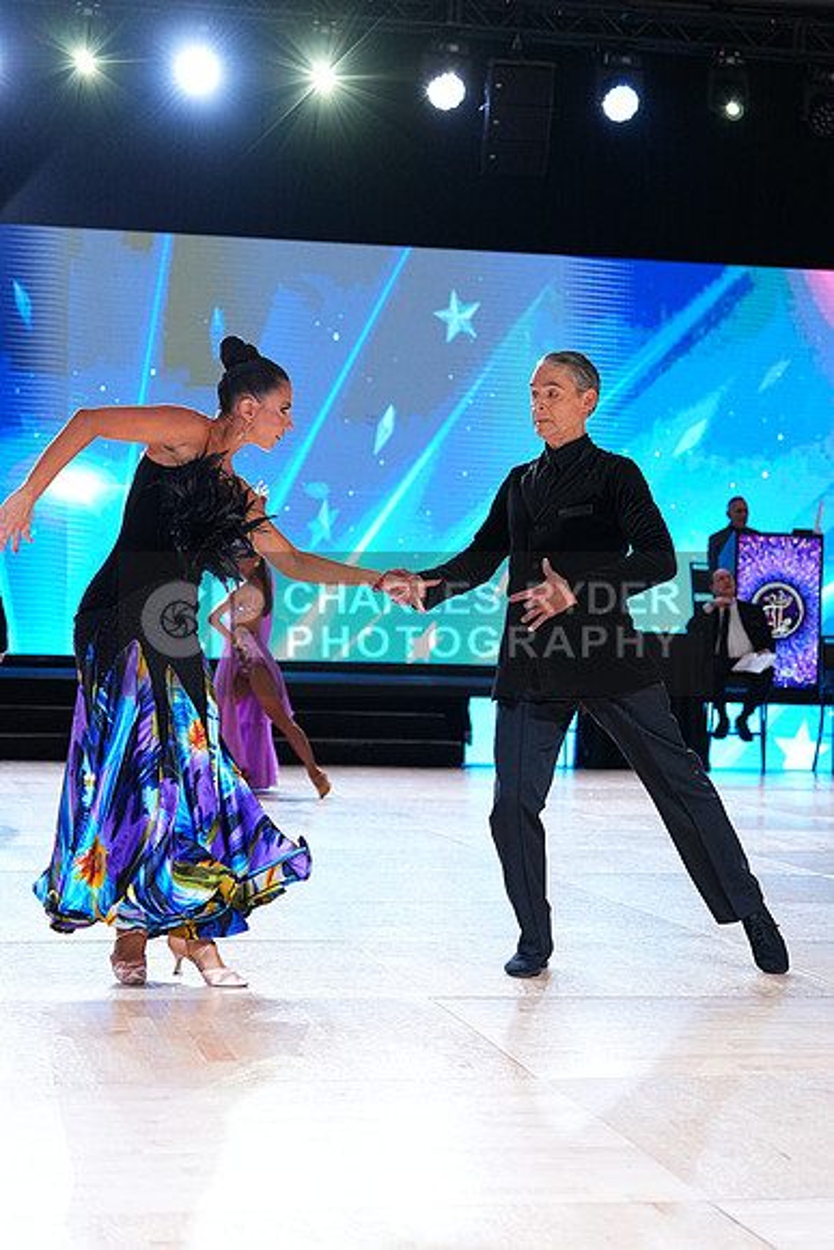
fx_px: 2431
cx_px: 417
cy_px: 625
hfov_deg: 19.5
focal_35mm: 70
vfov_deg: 28.8
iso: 2000
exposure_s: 1/400
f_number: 4
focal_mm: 70
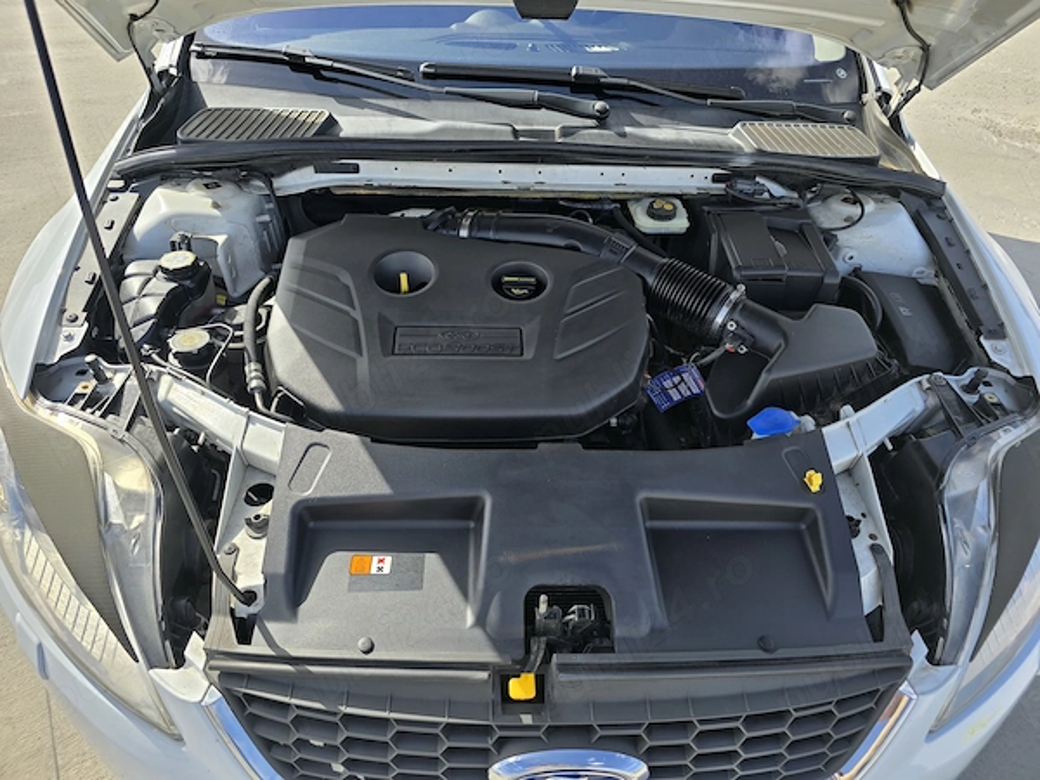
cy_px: 390
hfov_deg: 73.9
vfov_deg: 58.9
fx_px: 691
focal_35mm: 23
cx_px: 520
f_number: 1.7
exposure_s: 1/483
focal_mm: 6.3
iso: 12
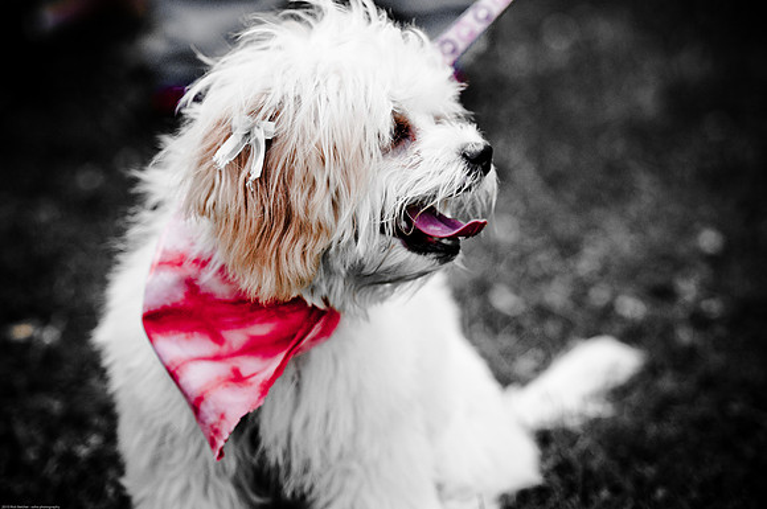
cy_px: 254
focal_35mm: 188
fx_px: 3989
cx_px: 384
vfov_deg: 7.3
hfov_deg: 11.0
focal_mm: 125
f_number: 2.8
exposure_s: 1/2500
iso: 200
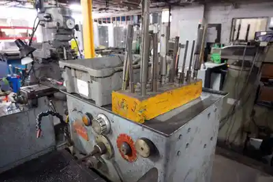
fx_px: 182
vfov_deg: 53.2
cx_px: 136
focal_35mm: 24
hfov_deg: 73.7
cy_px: 91
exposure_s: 1/60
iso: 4500
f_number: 3.5
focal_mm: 16
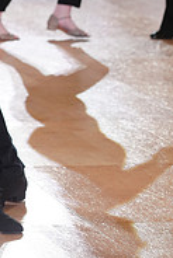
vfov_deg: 8.0
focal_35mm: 255
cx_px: -54
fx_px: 1835
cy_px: -59
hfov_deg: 5.4
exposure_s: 1/400
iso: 1600
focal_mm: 81
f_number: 4
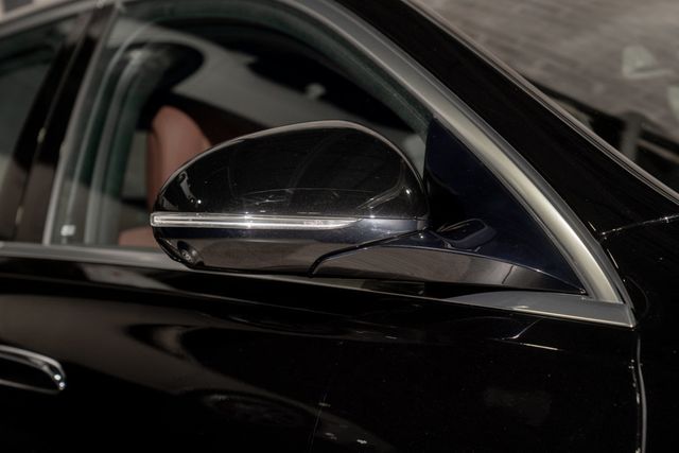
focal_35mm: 68
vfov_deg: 20.0
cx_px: 340
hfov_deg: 29.6
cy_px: 226
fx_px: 1283
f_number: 5.6
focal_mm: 68
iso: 320
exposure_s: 1/50
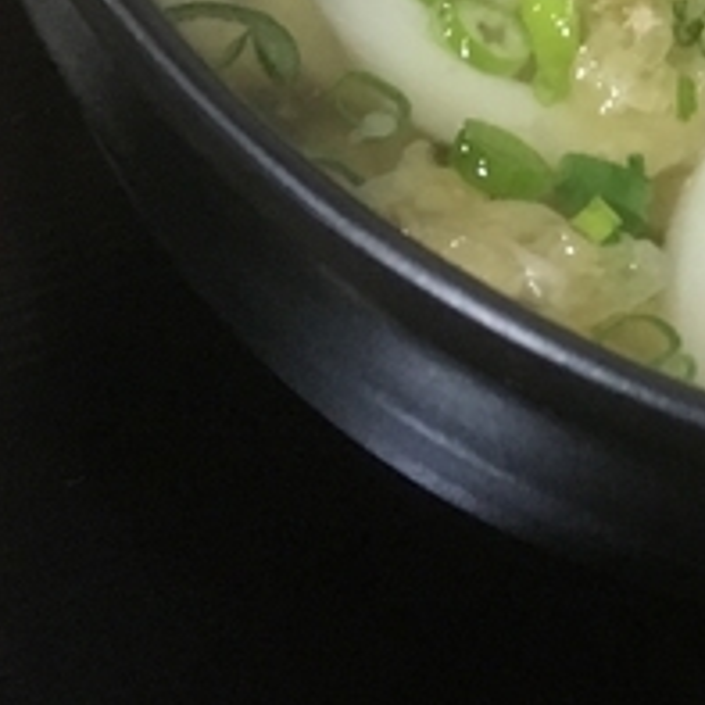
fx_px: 2396
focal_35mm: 104
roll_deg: -34.5
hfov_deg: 14.3
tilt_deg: -40.9
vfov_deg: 15.9
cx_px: 1363
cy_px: -190
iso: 200
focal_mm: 4.15
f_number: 2.2
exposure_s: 1/17
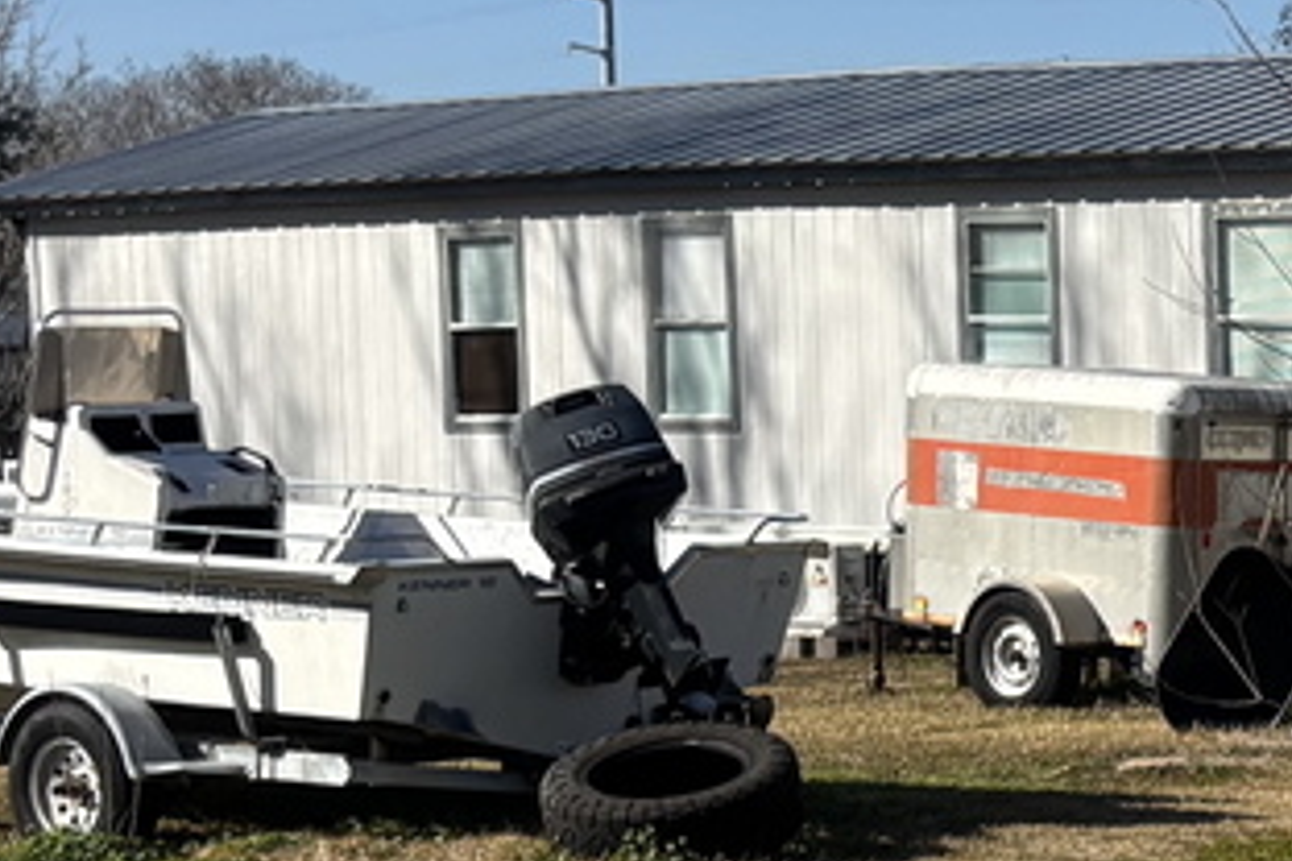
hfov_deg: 14.8
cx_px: 2128
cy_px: 890
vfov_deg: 10.9
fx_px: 4486
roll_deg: -0.5
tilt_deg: -5.8
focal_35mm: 125
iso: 50
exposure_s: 1/4082
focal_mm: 5.96
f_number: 1.6
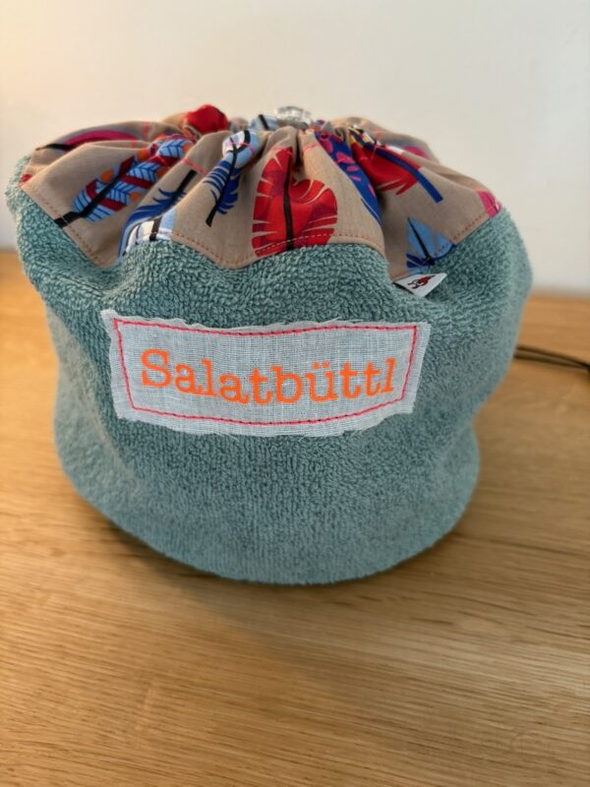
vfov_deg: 67.3
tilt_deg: -30.5
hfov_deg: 53.1
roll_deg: +0.5
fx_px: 591
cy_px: 394
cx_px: 295
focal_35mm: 26
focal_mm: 5.96
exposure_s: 1/50
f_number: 1.6
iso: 125
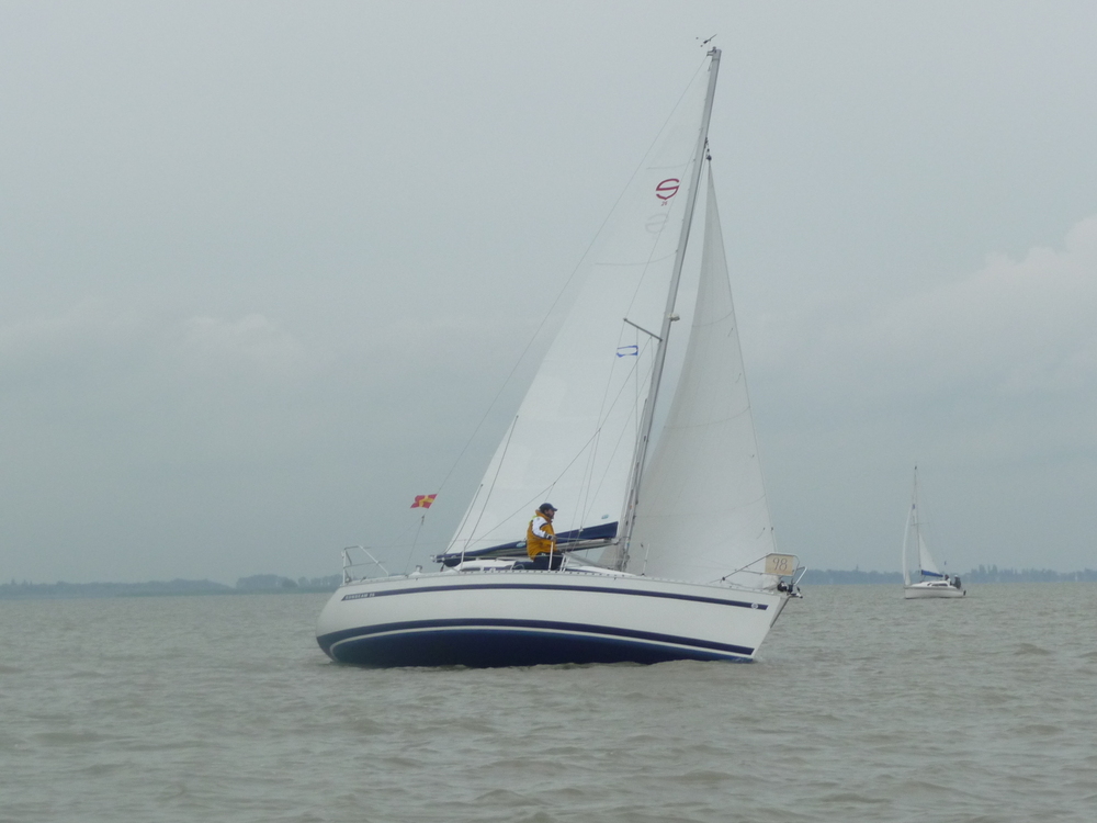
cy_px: 412
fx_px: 3613
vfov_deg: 13.0
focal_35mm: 114
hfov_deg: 17.3
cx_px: 548
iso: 160
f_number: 4.7
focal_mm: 17.5
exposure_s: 1/500
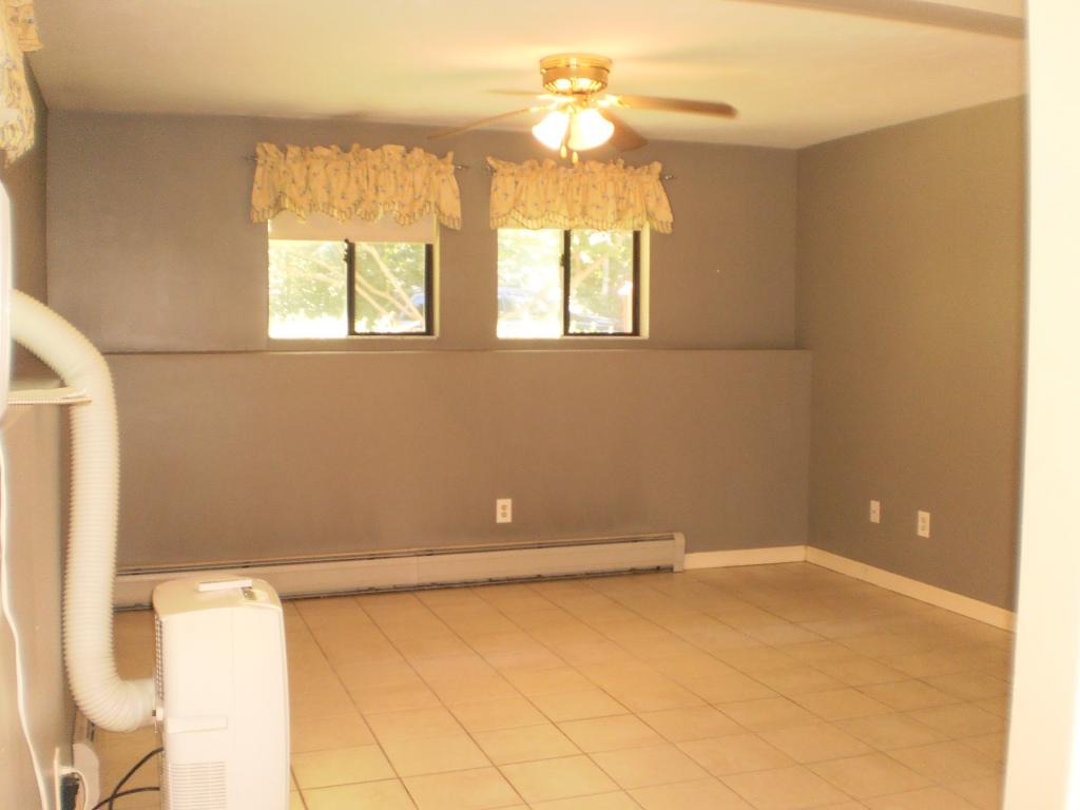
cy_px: 405
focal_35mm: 36
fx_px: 1123
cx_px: 540
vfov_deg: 39.7
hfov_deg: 51.4
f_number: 3.1
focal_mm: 6.3
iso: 320
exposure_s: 1/30
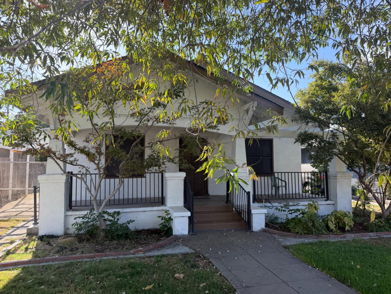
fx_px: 271
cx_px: 196
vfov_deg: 56.8
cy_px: 147
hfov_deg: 71.6
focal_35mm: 24
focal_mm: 6.76
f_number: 1.78
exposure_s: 1/1211
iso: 100
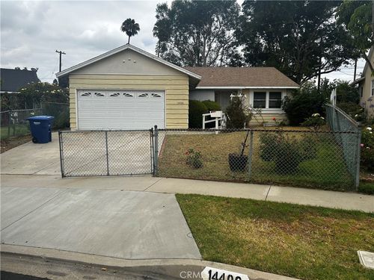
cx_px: 187
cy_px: 140
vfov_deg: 53.1
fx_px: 281
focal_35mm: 26
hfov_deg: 67.3
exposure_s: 1/4630
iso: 50
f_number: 1.5
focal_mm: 5.7
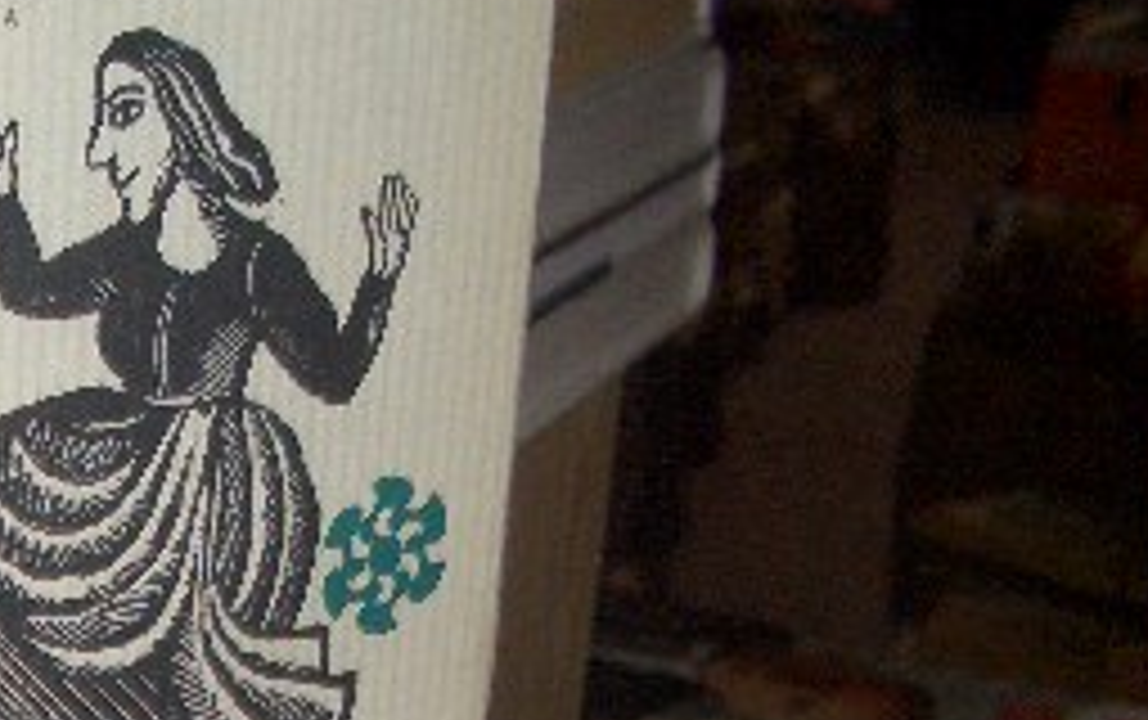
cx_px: -239
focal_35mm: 93
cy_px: 792
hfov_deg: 20.8
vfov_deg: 13.8
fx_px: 2913
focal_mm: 5.8
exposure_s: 1/60
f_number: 2.6
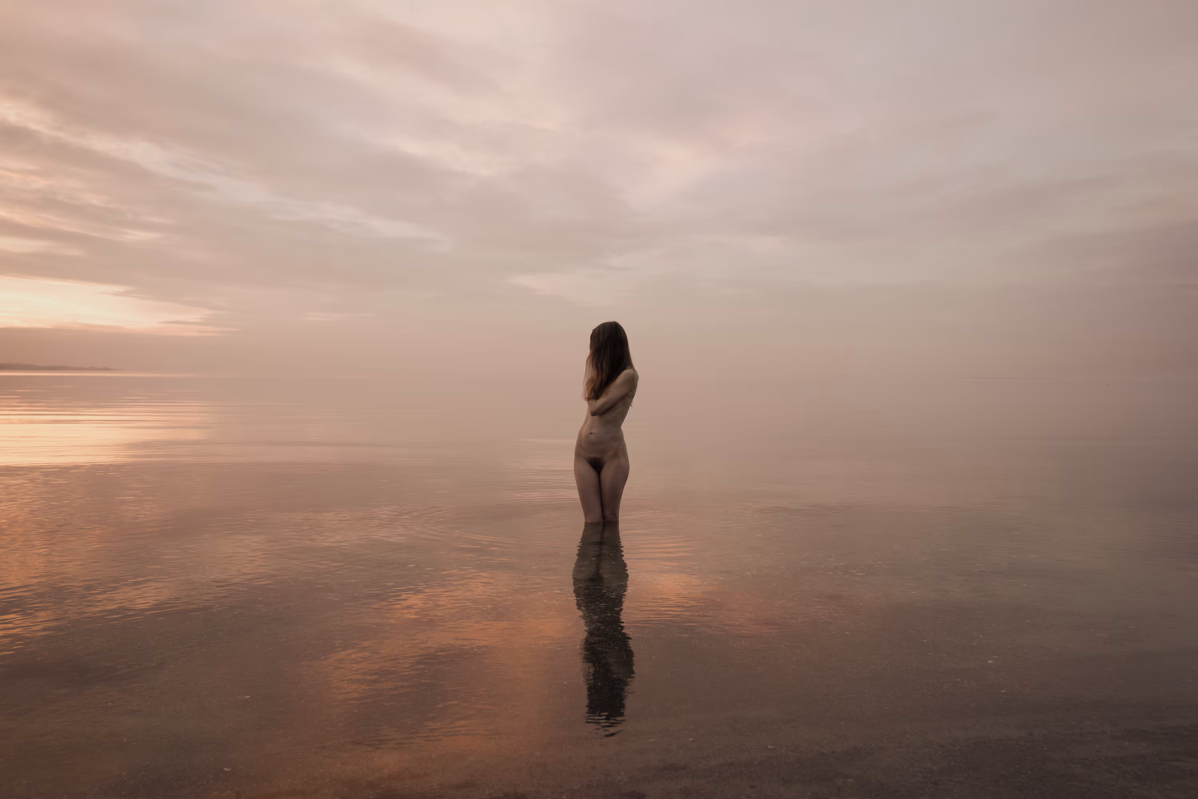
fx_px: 1131
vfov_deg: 38.9
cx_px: 599
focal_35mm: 34
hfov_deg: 55.8
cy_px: 400
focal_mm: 34
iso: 100
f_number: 5
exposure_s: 1/25
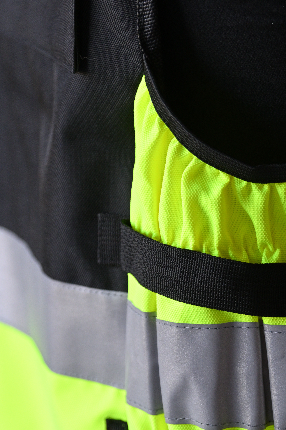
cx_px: 300
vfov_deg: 13.7
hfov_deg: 9.1
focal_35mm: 150
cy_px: 310
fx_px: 1790
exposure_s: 1/640
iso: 800
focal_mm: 70
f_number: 2.8
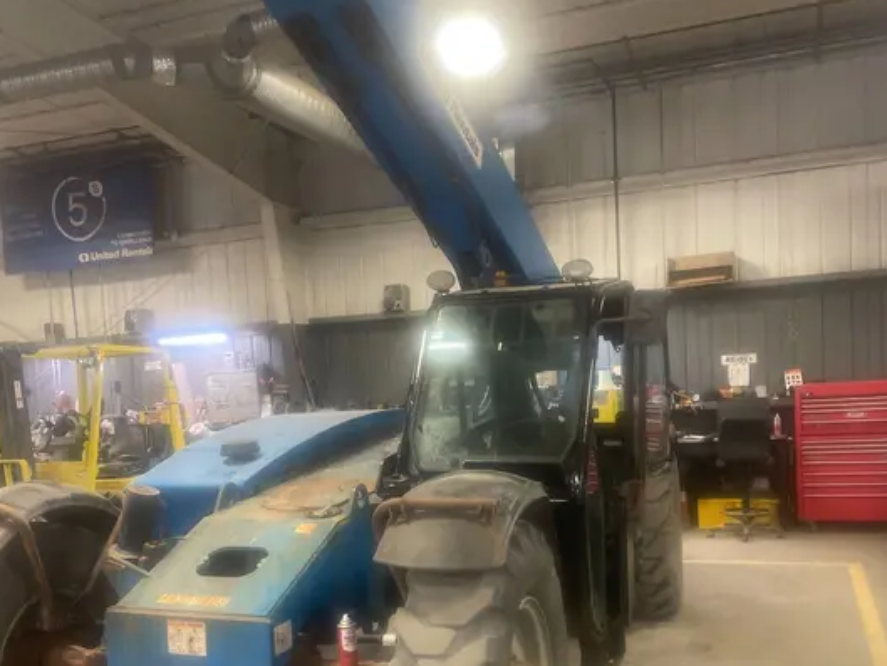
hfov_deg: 51.3
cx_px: 436
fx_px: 923
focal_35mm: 36
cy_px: 455
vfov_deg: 39.1
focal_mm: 4.2
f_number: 1.6
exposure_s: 1/60
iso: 400
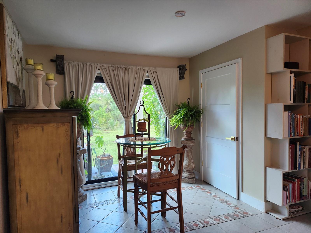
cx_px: 156
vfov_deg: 58.9
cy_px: 116
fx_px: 207
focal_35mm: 23
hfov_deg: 73.9
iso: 250
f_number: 1.8
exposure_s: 1/120
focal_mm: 5.54
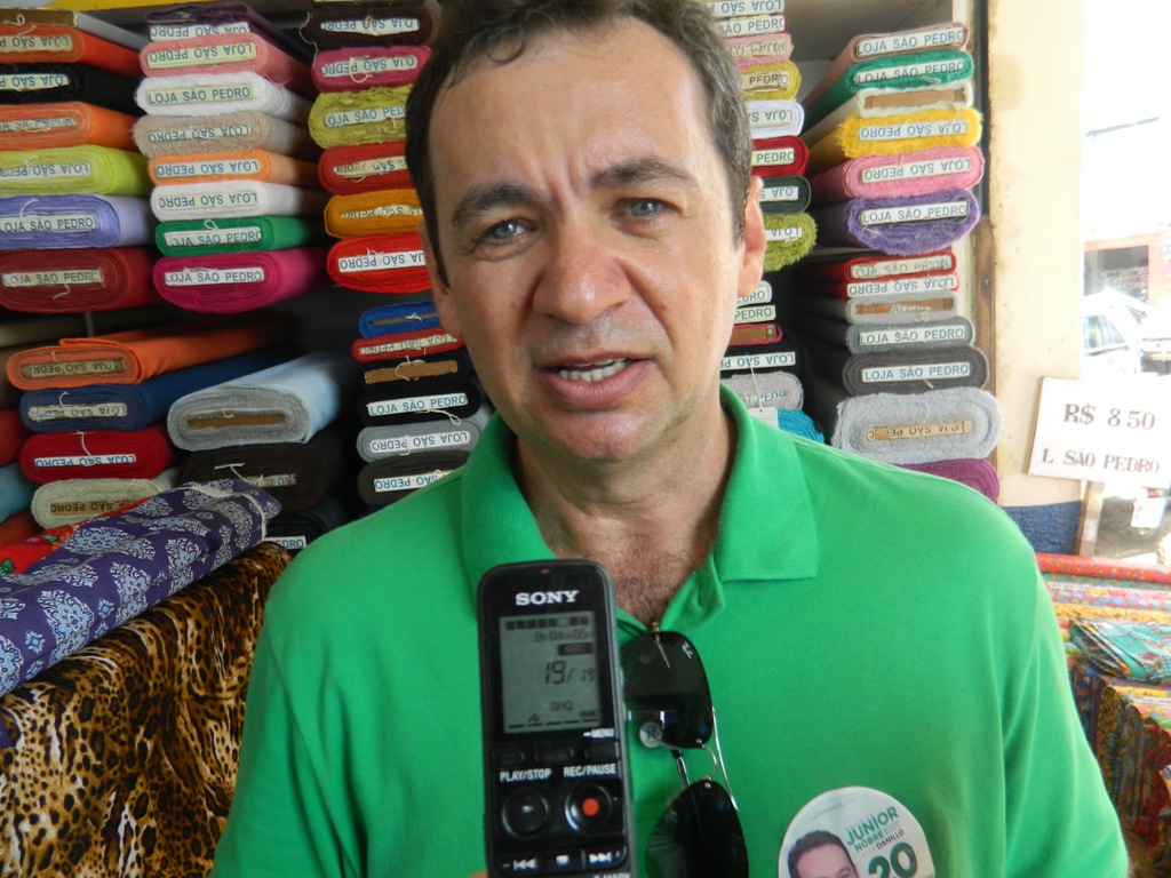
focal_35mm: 25
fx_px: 846
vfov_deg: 54.9
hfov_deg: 69.4
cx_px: 586
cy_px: 439
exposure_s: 1/50
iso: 80
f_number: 3.1
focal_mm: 4.5
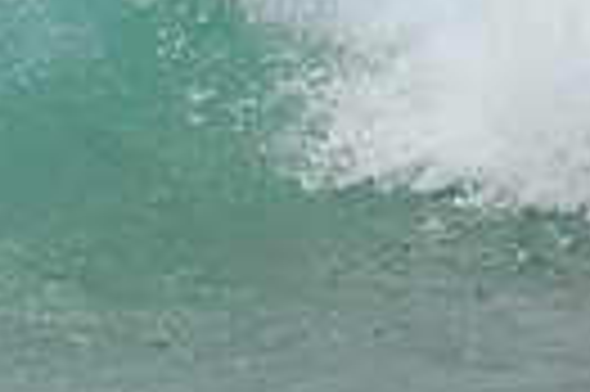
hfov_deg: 0.6
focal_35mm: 3541
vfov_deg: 0.4
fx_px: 57960
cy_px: -223
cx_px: -518
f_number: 11
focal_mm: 800
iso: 720
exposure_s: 1/2000
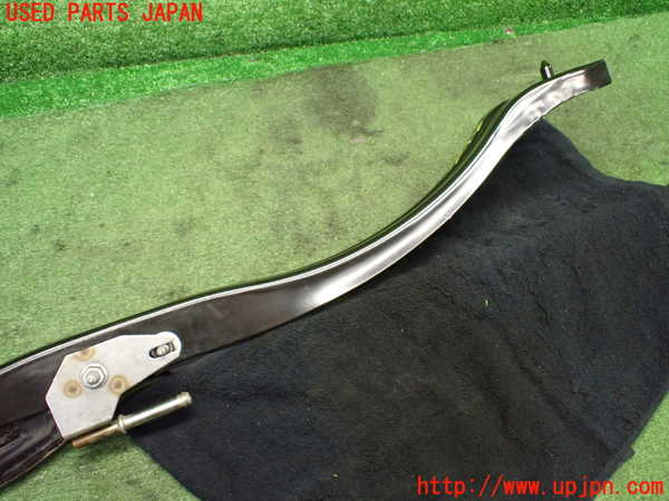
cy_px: 250
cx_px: 334
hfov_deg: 60.0
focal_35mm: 30
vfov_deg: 46.8
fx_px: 580
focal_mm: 5.4
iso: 800
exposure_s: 1/60
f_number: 2.3
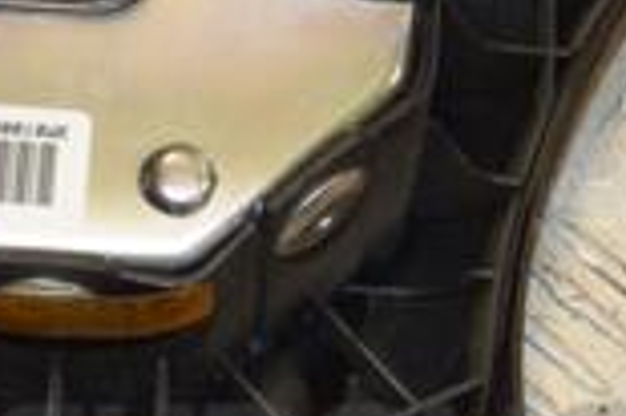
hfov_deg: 10.3
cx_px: -73
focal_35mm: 198
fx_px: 3439
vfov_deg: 6.9
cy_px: -73
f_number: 8
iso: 800
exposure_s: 1/200
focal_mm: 34
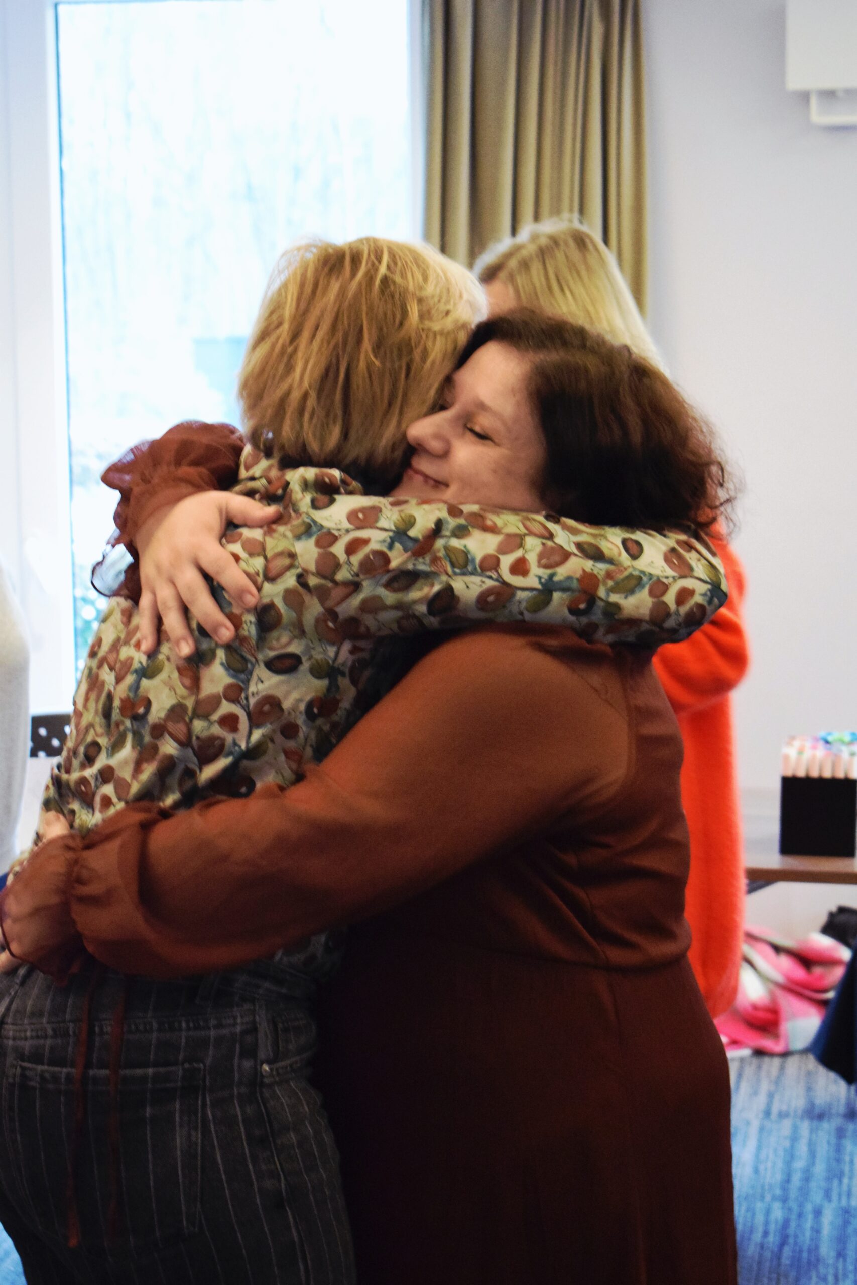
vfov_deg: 28.1
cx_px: 428
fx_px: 2570
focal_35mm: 72
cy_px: 642
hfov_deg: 18.9
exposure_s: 1/25
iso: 6400
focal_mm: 48
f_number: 5.3
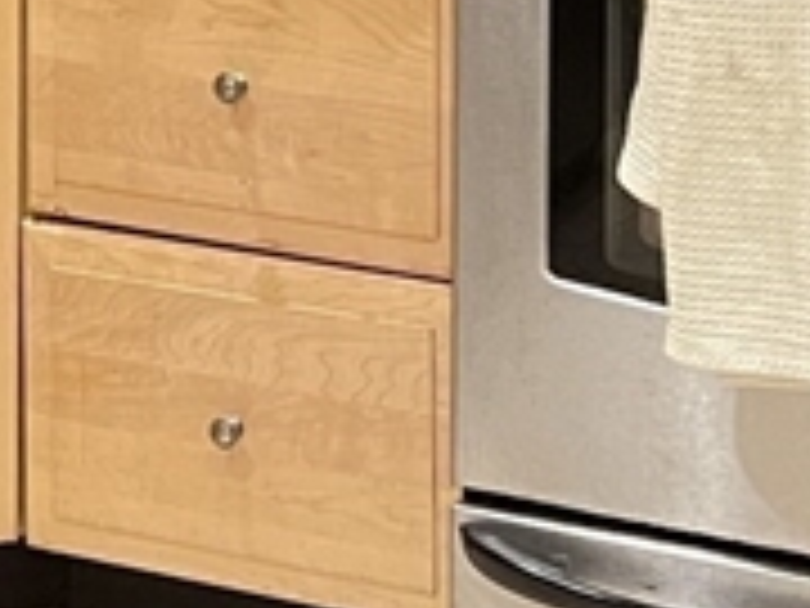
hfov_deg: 12.9
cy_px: -504
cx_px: -207
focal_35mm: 148
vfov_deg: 9.5
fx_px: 3463
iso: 640
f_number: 1.5
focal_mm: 5.7
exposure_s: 1/30
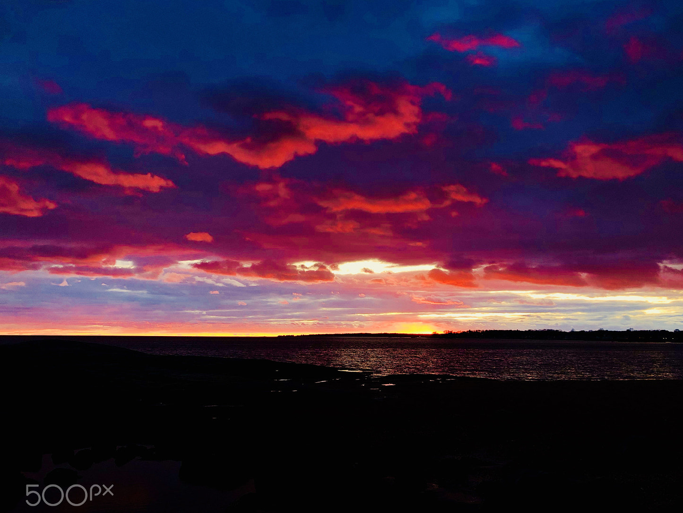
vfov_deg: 45.4
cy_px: 274
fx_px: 612
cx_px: 374
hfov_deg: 58.2
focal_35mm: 31
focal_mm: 4
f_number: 1.8
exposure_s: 1/30
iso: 25
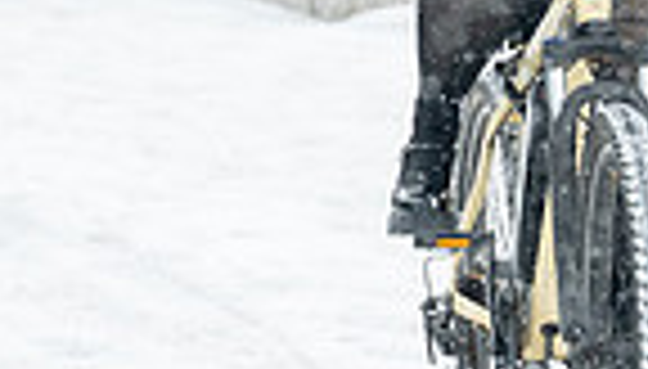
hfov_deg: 4.5
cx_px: 432
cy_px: -411
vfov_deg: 2.5
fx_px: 8324
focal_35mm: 483
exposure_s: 1/400
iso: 500
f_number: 5.6
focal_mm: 115
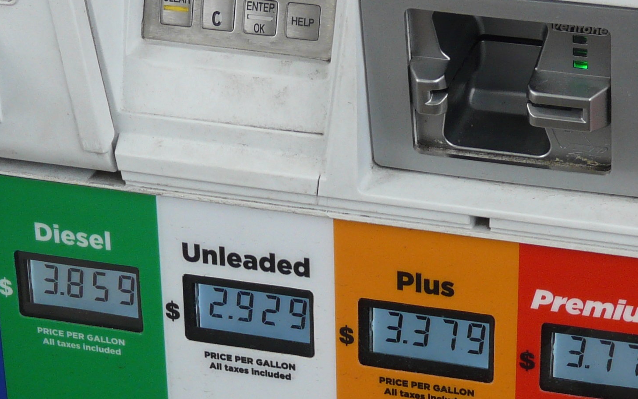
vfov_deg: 9.6
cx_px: 380
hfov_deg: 15.6
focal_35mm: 134
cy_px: 522
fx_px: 2330
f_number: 4
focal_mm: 9.2
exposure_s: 1/250
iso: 100
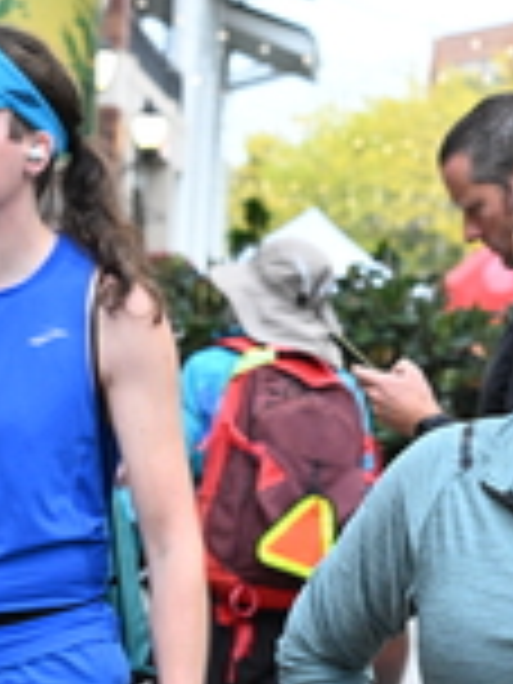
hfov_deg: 10.0
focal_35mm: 146
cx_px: 677
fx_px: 2885
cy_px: 207
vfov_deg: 13.5
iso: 3200
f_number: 4
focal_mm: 42
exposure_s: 1/500
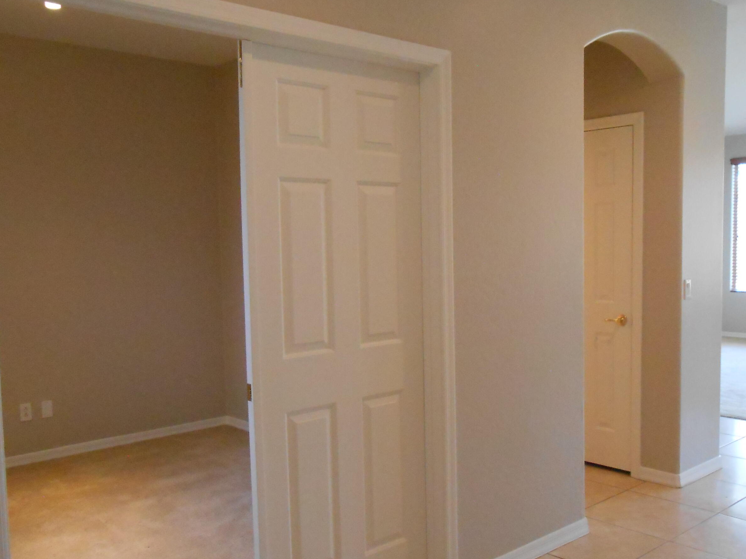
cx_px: 382
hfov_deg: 55.3
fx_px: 711
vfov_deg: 42.9
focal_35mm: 33
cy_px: 295
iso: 800
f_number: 3.5
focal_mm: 4.6
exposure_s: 1/60
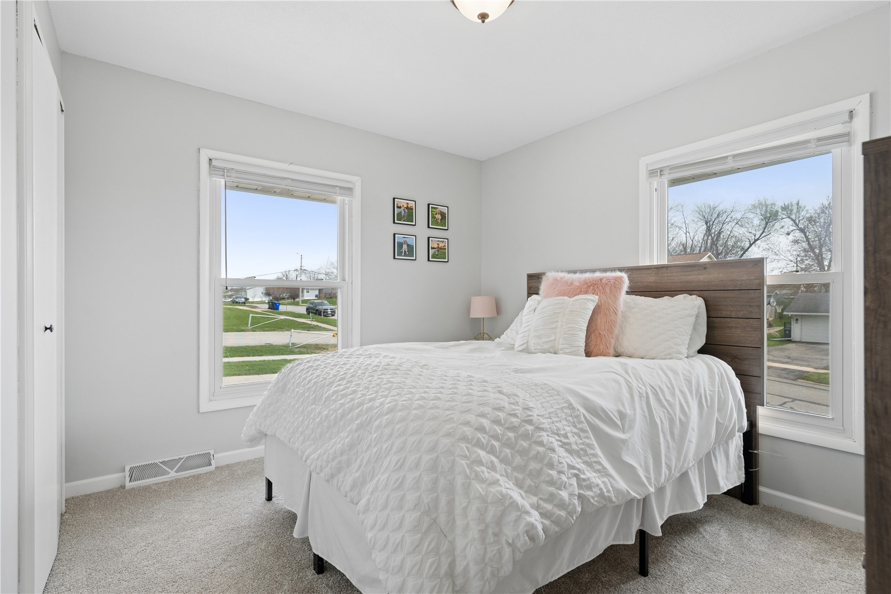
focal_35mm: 17
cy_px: 297
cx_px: 446
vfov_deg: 70.4
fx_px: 421
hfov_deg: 93.3
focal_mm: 17
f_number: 8
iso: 400
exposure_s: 1/125
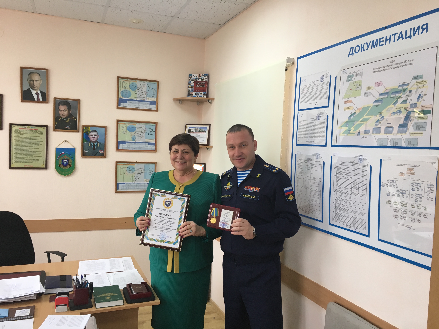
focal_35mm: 29
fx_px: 368
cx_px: 220
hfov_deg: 61.7
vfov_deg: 48.2
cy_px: 164
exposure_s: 1/33
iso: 32
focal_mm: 4.15
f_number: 2.2
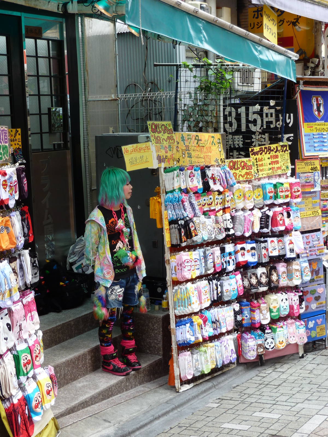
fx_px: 745
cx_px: 164
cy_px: 218
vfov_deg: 32.7
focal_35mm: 59
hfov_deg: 24.8
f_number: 3.9
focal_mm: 9.7
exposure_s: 1/60
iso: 80
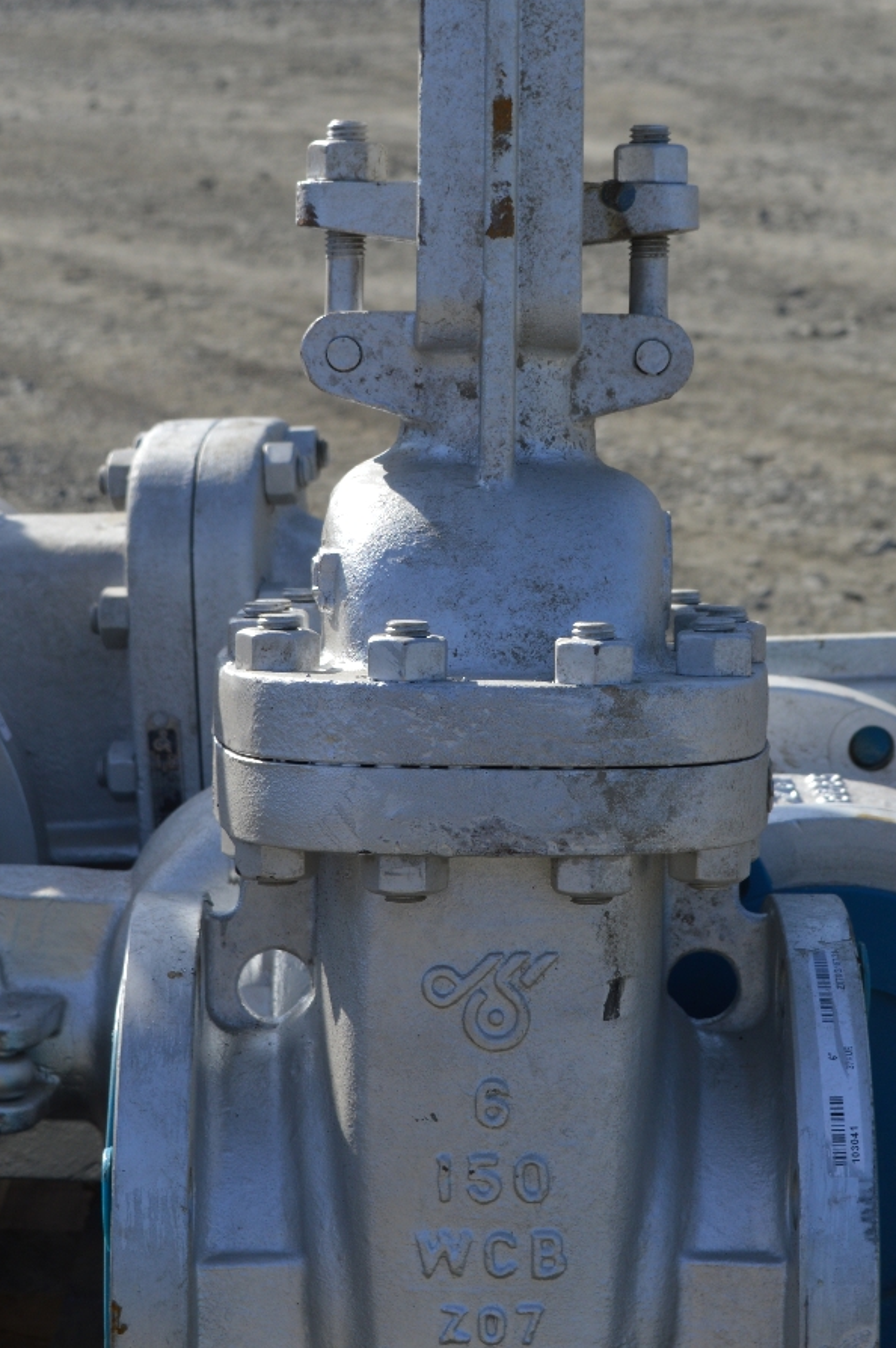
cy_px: 585
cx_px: 551
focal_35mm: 106
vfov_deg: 19.3
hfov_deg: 12.9
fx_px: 3966
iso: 100
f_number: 8
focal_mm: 42
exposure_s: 1/250
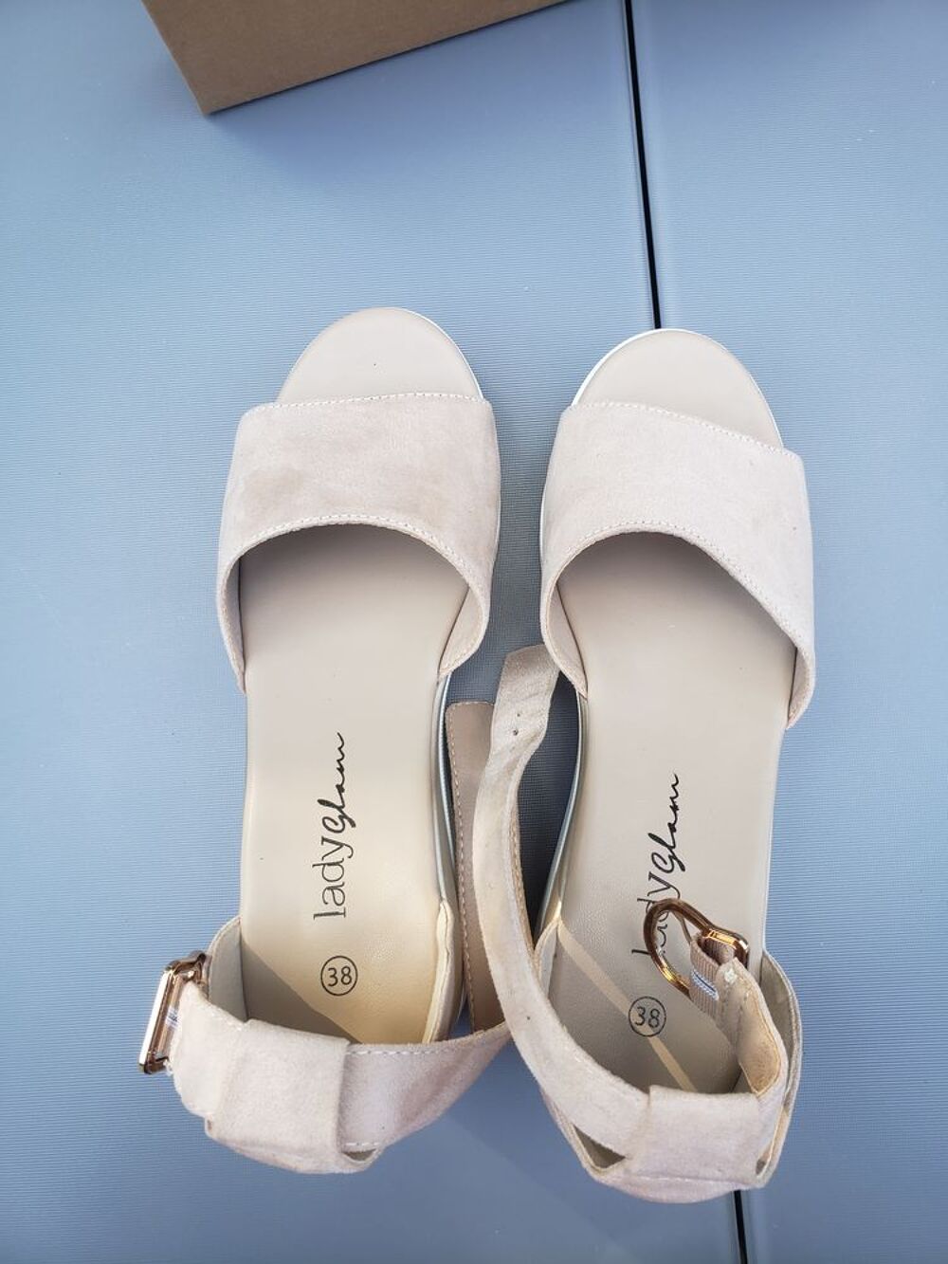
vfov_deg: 67.3
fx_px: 949
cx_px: 474
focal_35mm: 26
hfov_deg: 53.1
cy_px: 632
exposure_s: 1/100
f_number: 2.4
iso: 64
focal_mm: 4.3
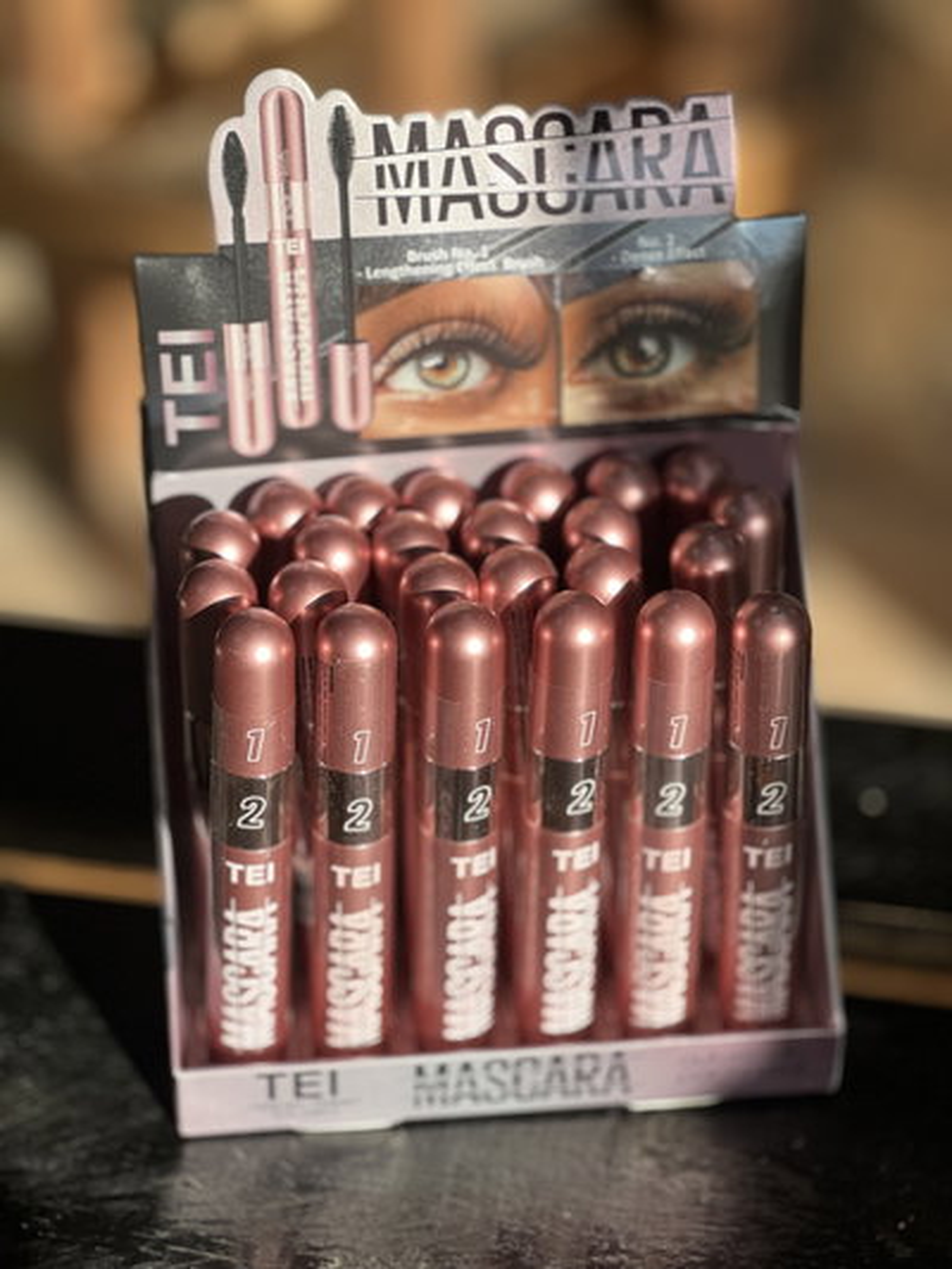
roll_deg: +1.0
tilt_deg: -34.6
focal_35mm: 77
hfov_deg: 19.1
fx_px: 2822
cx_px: 476
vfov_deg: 25.3
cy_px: 634
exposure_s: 1/185
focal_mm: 9
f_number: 2.8
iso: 25
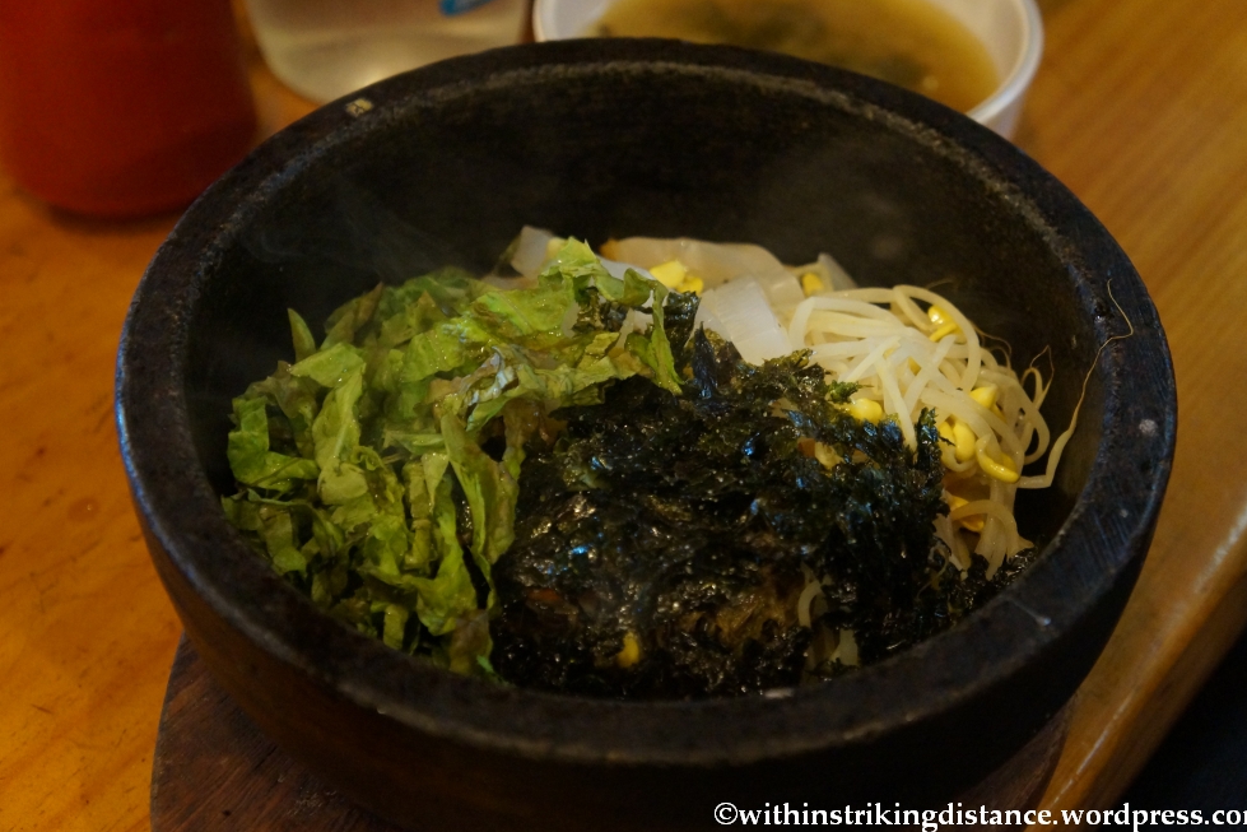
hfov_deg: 39.2
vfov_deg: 26.7
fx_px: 1750
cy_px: 410
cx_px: 632
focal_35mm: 51
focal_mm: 33
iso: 3200
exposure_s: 1/40
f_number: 4.5
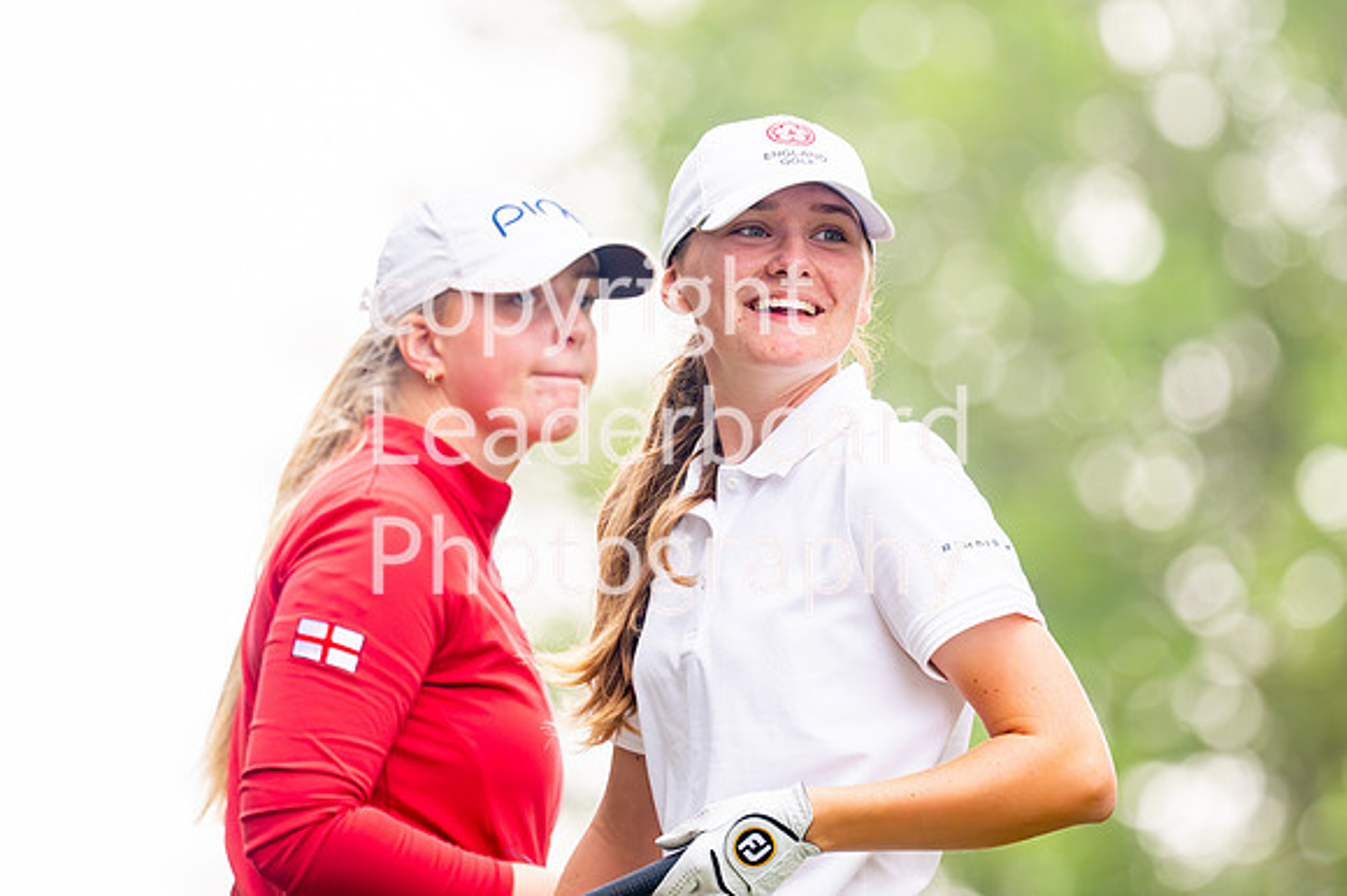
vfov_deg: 2.5
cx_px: 756
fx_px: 20682
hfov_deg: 3.7
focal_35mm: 553
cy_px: 345
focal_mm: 300
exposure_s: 1/1600
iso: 800
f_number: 4
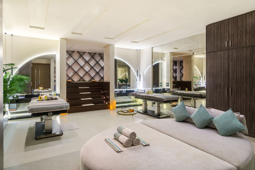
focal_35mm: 21
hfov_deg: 81.2
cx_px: 128
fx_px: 149
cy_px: 85
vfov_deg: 59.5
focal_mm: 21
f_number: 8
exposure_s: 1/2
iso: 320
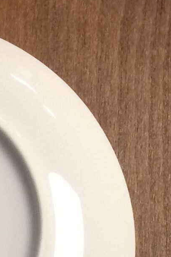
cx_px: -89
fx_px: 1155
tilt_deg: -86.5
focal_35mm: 162
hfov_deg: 8.3
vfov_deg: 11.4
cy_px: 522
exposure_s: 1/33
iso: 64
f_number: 2.2
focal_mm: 4.15
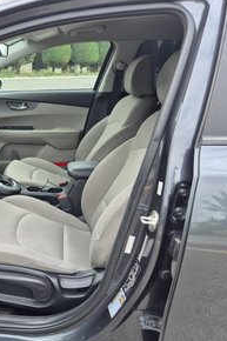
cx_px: 24
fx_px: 312
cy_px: 173
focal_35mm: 33
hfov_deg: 37.4
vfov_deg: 57.2
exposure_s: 1/286
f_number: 1.8
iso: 25
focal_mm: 5.4
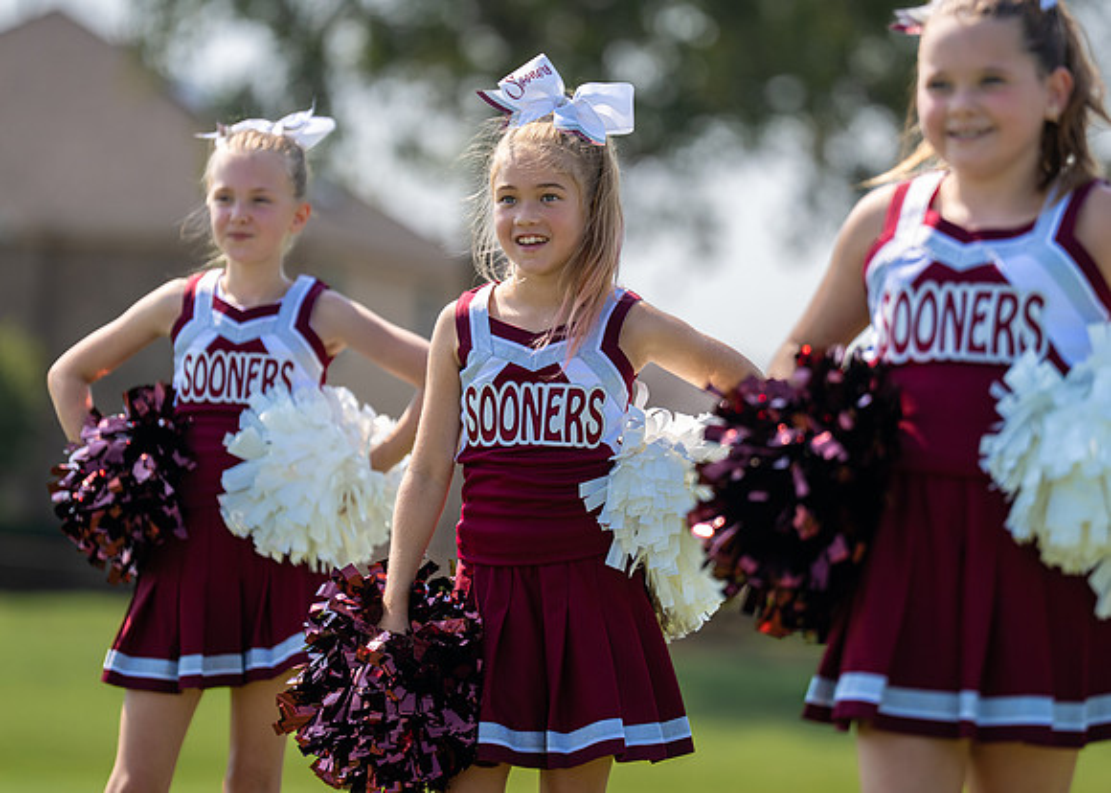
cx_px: 585
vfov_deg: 5.7
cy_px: 319
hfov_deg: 8.0
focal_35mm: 252
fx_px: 7961
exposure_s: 1/1600
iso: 125
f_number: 2.8
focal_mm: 182
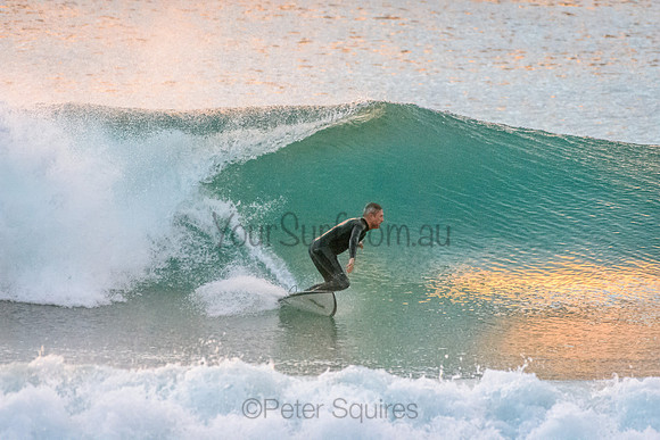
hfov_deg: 2.7
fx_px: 13753
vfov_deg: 1.8
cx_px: 330
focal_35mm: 750
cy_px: 220
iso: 3600
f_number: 5.6
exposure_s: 1/1250
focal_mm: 500
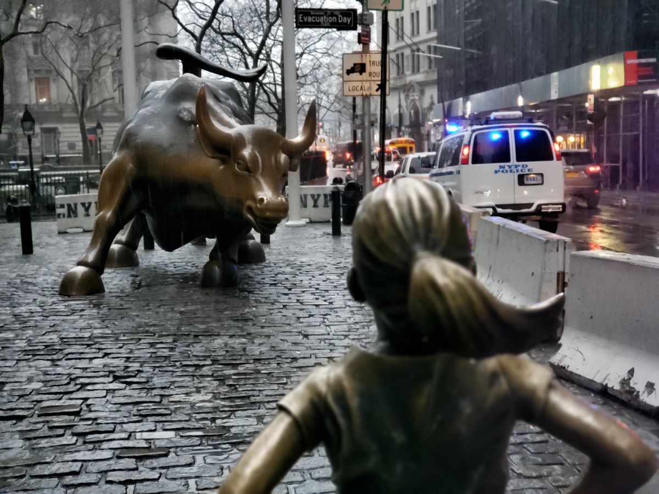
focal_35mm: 52
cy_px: 247
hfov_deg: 36.8
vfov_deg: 28.0
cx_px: 330
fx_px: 990
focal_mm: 6
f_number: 2.4
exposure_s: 1/30
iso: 1000
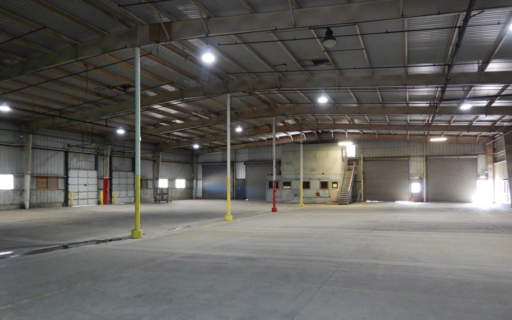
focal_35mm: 26
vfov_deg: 47.5
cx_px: 252
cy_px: 180
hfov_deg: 70.4
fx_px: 363
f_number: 2.8
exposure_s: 1/30
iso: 450
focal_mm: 4.3
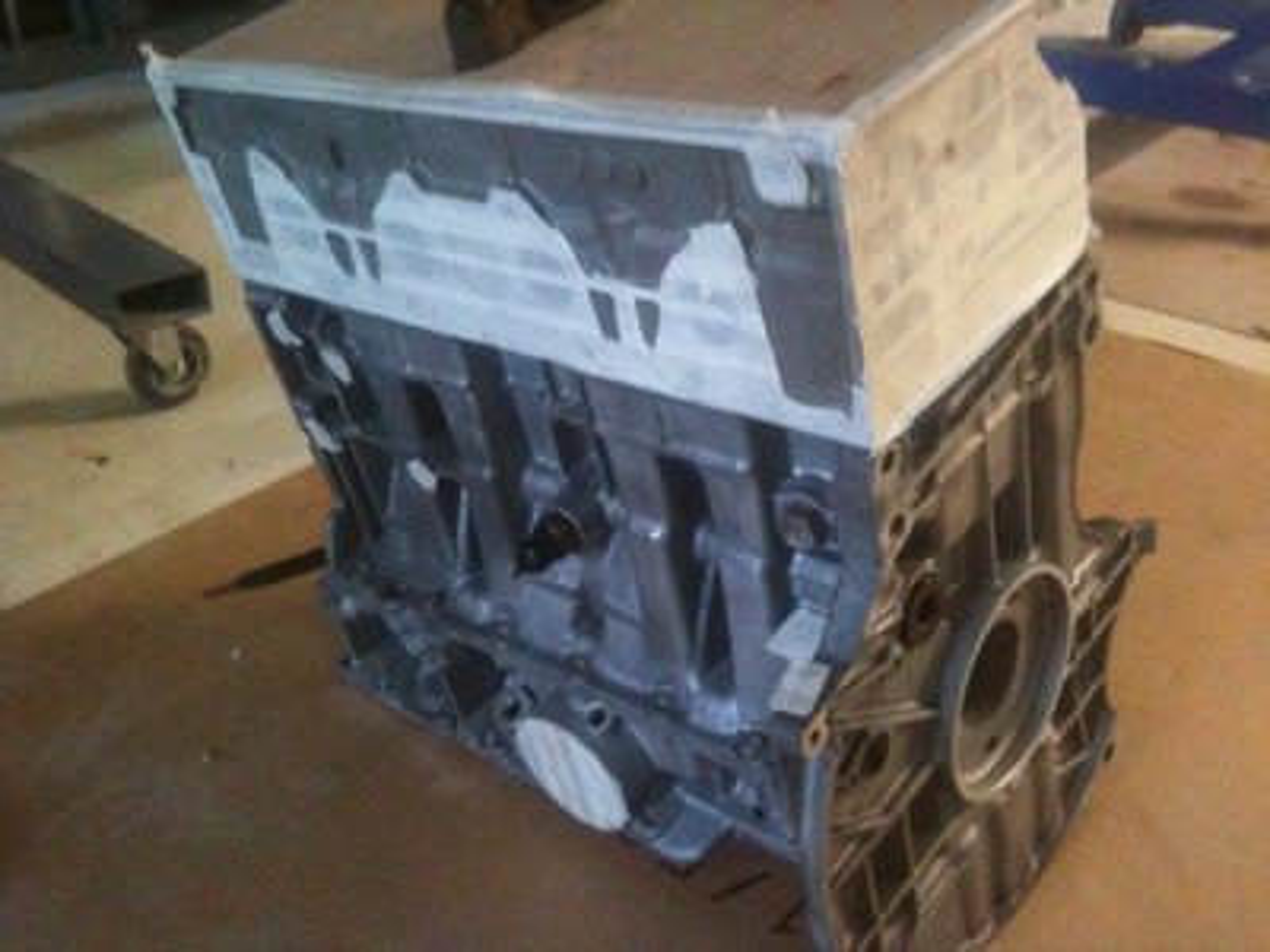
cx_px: 635
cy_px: 476
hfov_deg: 52.6
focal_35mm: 35
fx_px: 1284
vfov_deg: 40.7
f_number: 2.8
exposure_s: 1/10
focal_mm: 3.85
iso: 800
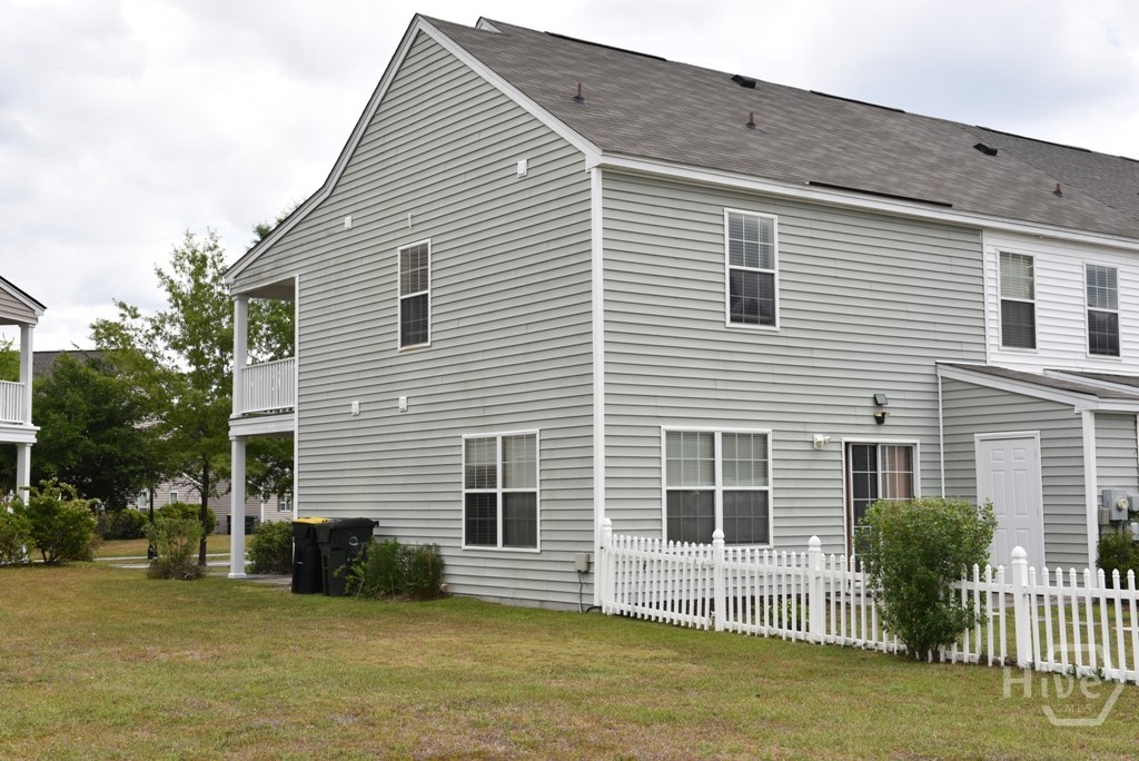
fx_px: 1456
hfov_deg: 42.7
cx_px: 570
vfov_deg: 29.3
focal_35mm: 46
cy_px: 380
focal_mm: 46
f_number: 9
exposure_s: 1/200
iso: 100
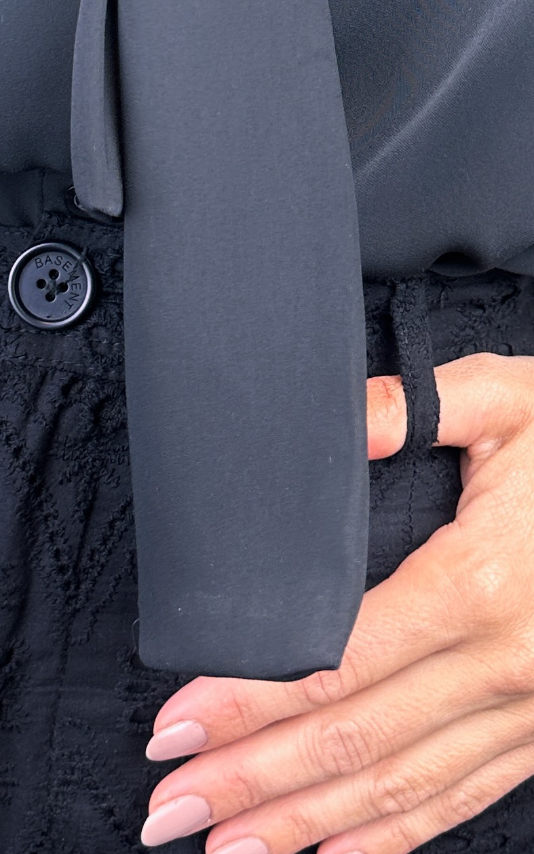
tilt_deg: -2.2
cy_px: -22
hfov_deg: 18.1
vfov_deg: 26.8
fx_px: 1676
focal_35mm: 72
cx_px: 243
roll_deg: -0.4
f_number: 1.78
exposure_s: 1/100
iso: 64
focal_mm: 6.86
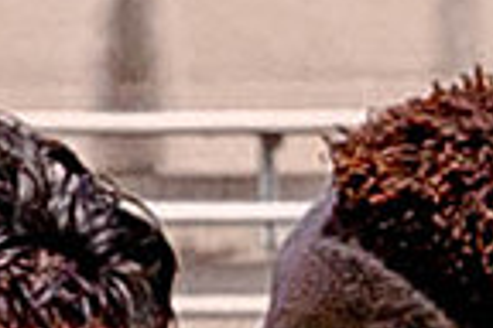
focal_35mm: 1729
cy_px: 877
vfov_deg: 0.8
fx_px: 23676
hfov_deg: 1.2
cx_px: -312
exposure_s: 1/1500
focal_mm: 70
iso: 400
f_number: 8
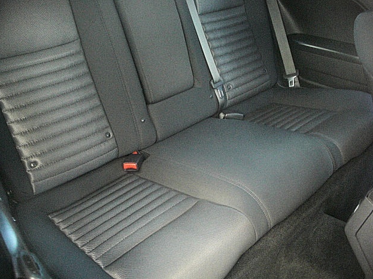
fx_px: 399
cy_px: 140
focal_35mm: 37
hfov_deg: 50.1
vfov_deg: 38.7
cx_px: 189
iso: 800
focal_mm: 6.3
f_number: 2.8
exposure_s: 1/125
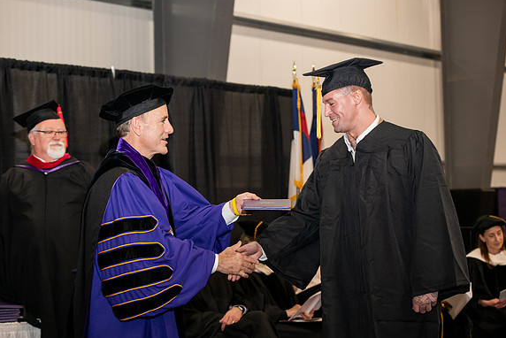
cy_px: 168
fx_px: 998
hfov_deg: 28.4
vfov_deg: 19.2
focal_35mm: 71
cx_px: 256
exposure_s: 1/200
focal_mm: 70
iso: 2000
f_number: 5
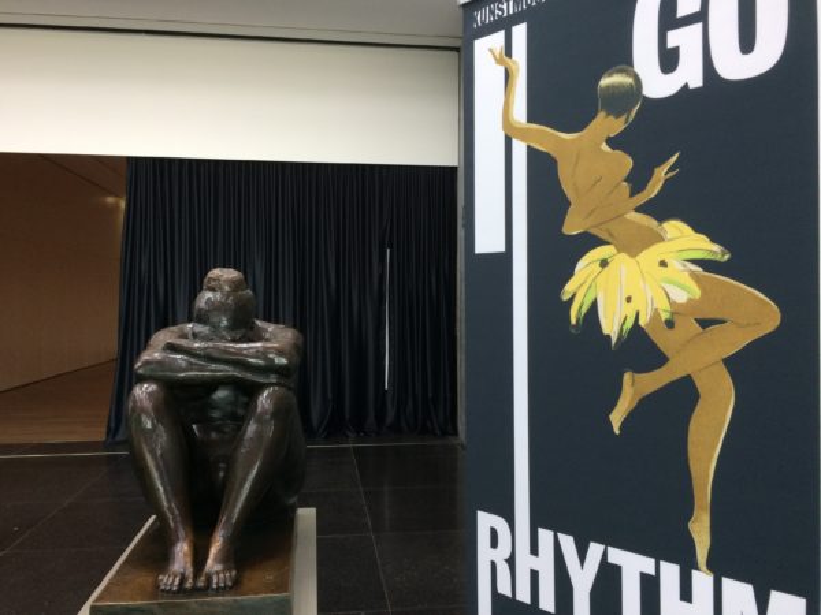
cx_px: 410
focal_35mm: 29
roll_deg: +0.7
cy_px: 308
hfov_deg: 61.7
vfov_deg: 48.2
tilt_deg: -0.8
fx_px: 688
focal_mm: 4.15
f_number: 2.2
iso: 80
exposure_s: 1/33
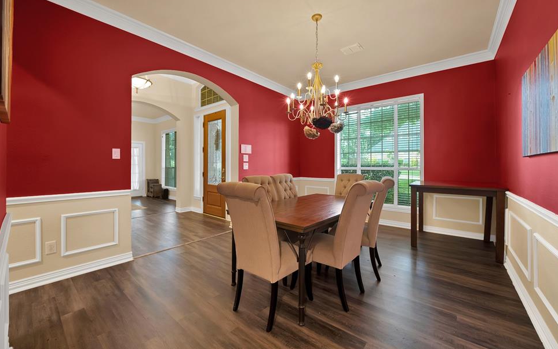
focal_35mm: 13
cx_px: 277
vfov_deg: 82.7
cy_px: 161
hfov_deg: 109.4
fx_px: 198
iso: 640
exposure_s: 1/1.67
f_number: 9
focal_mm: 12
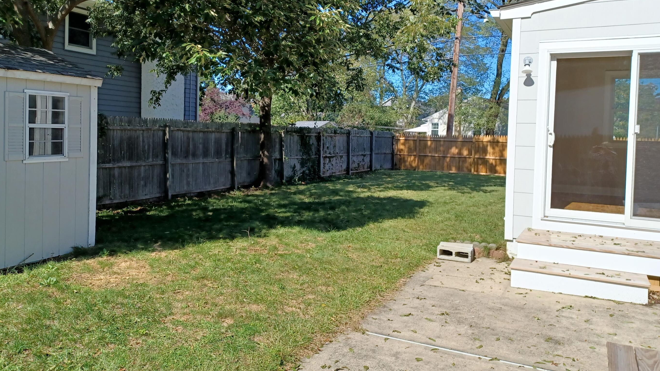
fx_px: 525
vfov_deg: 38.8
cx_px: 311
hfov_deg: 64.3
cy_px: 151
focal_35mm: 30
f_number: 1.8
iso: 32
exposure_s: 1/418
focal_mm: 4.6
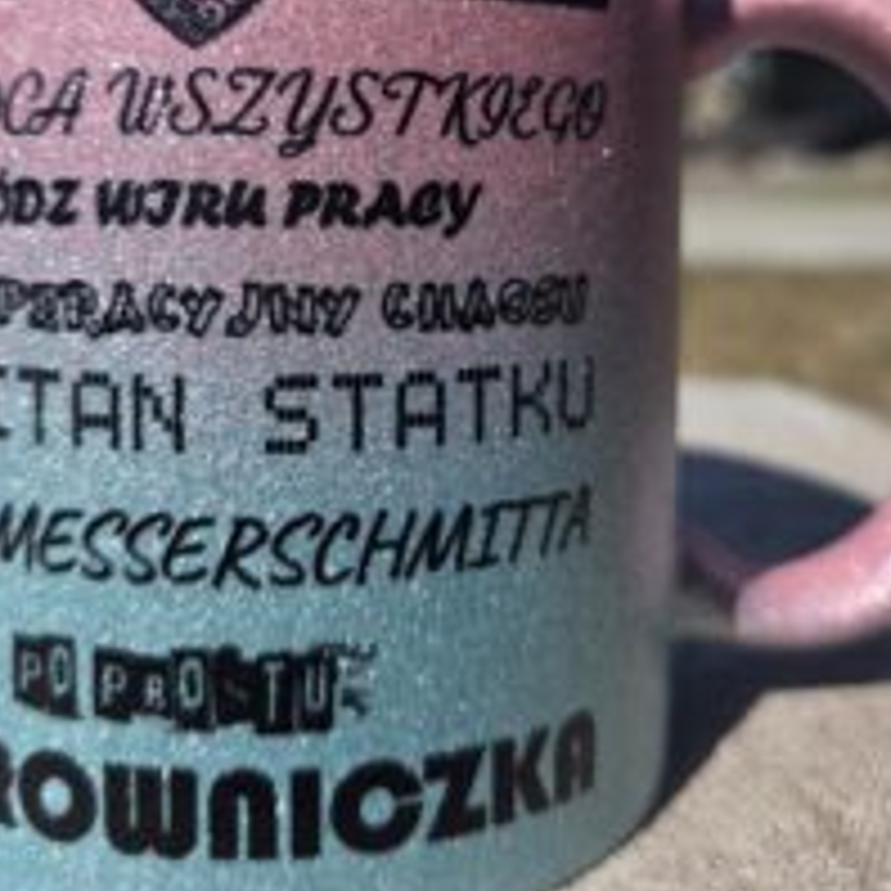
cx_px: 414
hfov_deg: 40.9
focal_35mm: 41
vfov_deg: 40.0
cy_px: 248
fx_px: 1194
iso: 80
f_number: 1.8
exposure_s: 1/6618
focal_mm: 5.4
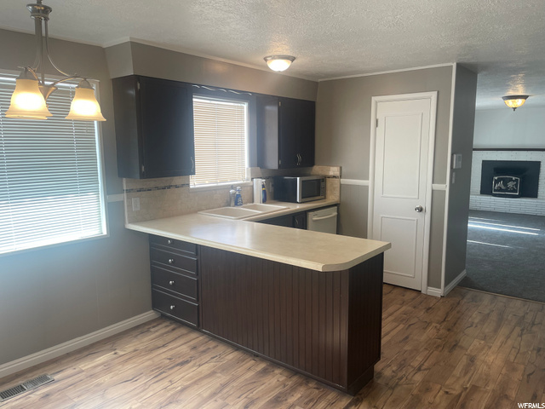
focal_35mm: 26
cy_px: 204
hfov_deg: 67.3
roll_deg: +0.2
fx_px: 409
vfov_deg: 53.1
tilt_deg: -8.7
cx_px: 272
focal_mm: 5.1
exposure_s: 1/120
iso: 80
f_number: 1.6
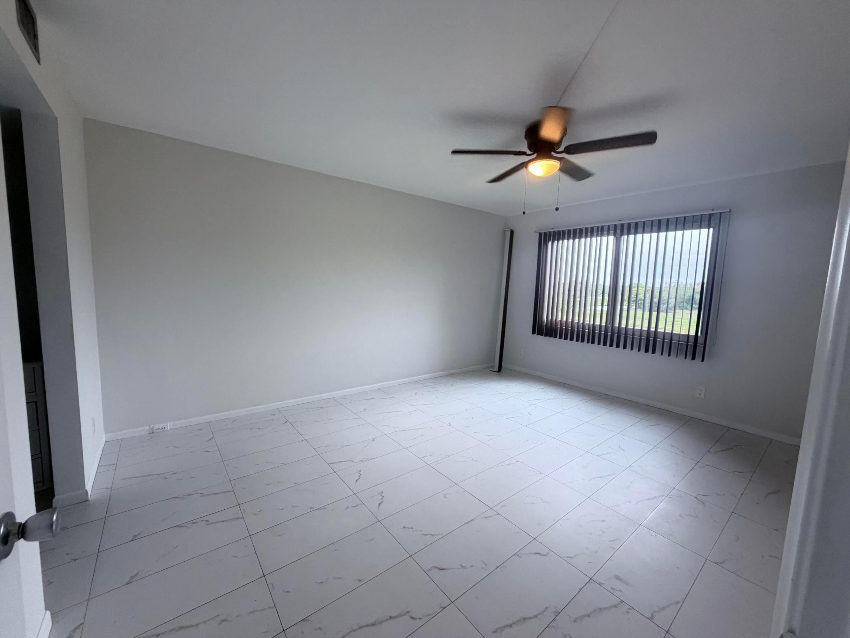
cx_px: 425
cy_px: 319
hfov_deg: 102.1
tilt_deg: -5.5
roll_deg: -1.6
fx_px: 344
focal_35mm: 14
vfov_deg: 85.7
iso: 160
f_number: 2.2
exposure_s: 1/120
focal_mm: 2.22
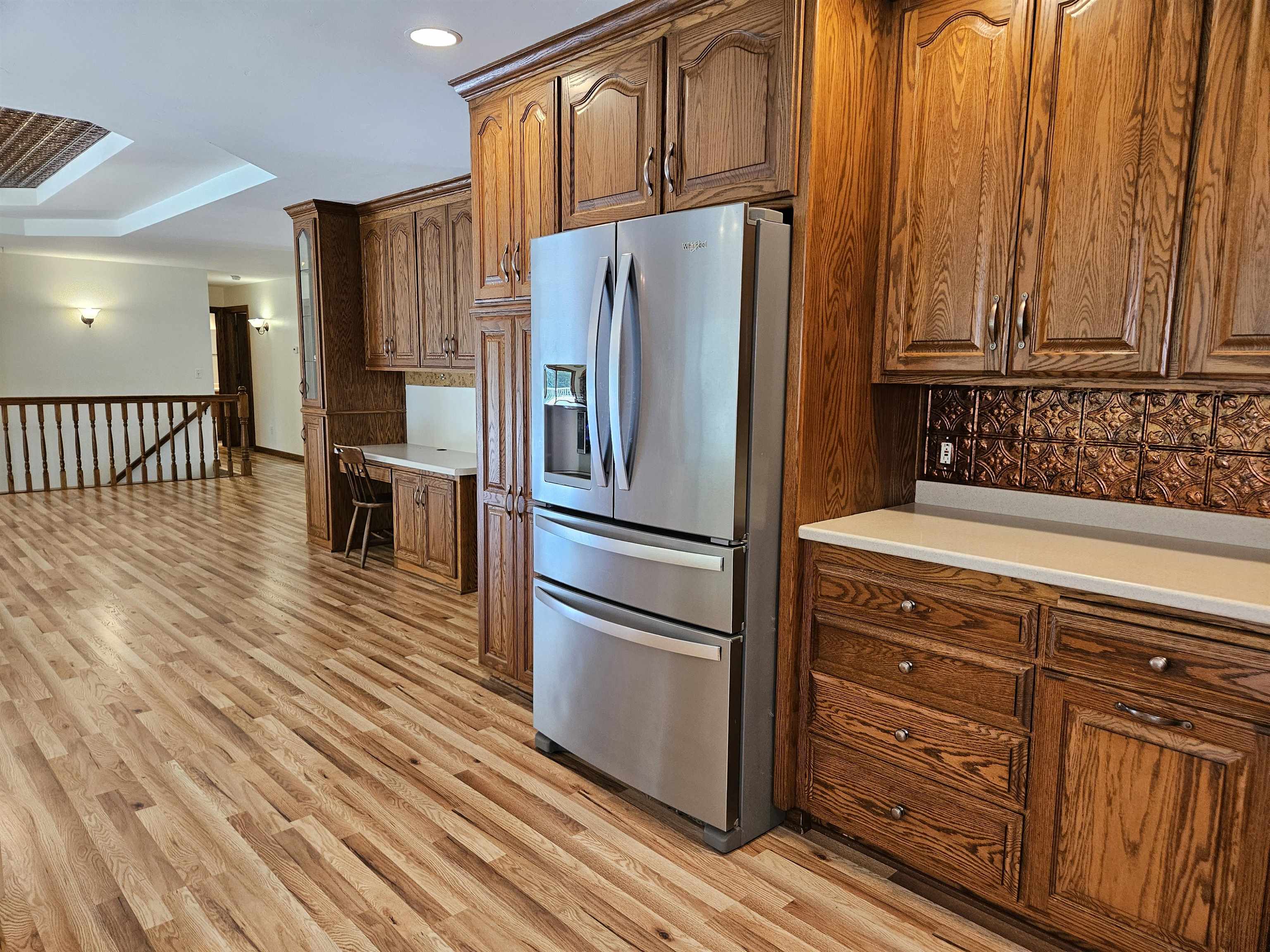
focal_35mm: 23
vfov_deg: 58.9
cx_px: 635
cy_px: 476
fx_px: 844
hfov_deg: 73.9
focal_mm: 5.4
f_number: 1.8
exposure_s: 1/120
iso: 400
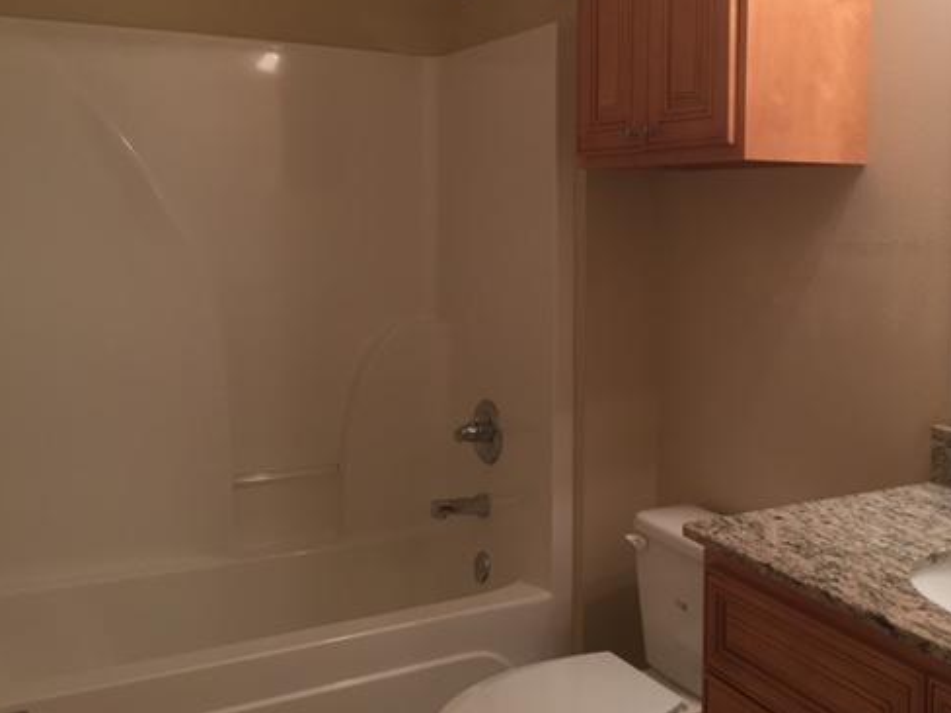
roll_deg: -0.4
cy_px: 261
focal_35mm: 38
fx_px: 1044
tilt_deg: -2.9
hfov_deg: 48.3
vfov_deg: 37.5
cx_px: 618
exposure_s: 1/33
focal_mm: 4.15
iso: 100
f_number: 2.2
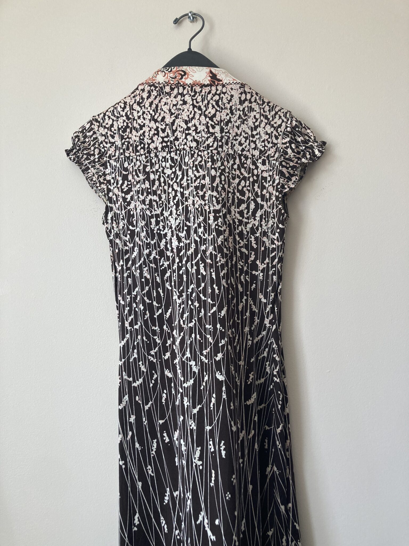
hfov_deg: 49.7
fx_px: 441
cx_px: 204
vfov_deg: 63.4
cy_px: 273
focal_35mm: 28
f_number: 1.8
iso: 80
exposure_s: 1/121
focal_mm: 3.99
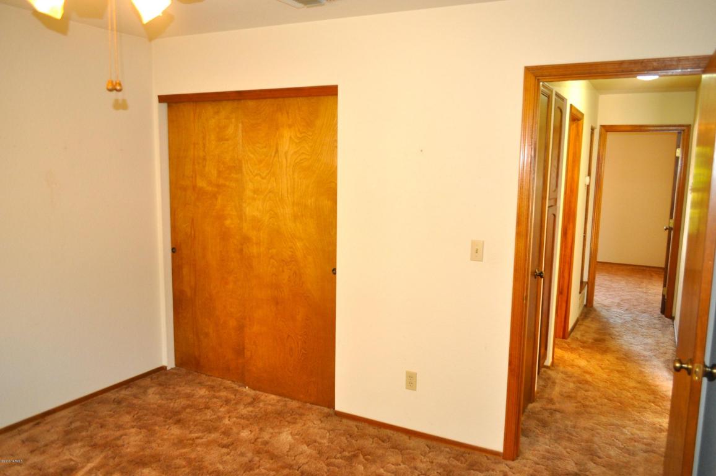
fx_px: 536
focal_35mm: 27
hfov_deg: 67.4
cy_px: 238
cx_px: 358
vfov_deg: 47.8
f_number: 3.5
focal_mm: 18
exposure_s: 1/60
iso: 800
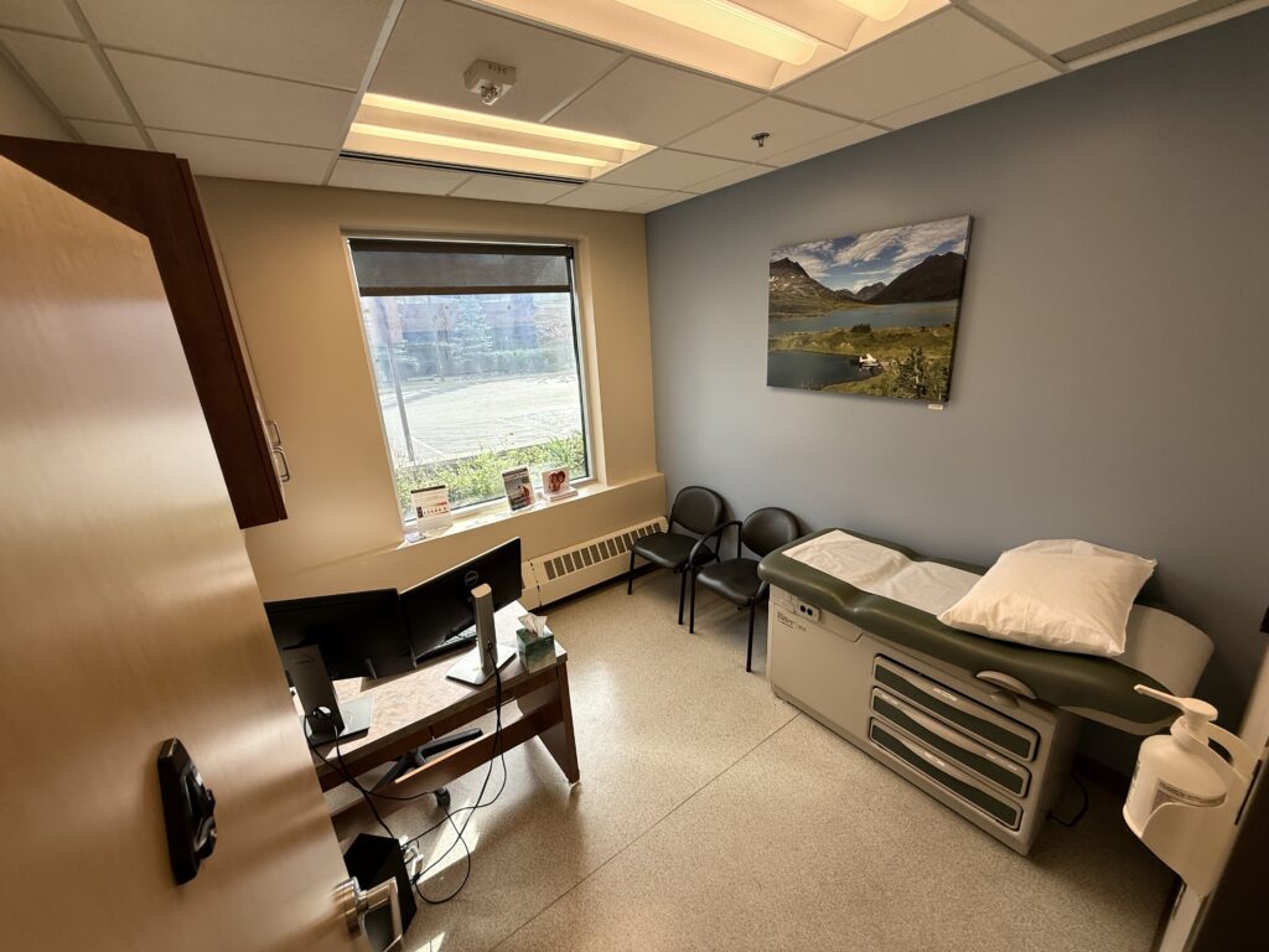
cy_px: 476
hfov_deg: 102.1
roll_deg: +2.3
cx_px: 634
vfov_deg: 85.7
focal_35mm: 14
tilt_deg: -16.9
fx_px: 513
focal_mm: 2.22
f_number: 2.2
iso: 160
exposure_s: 1/99
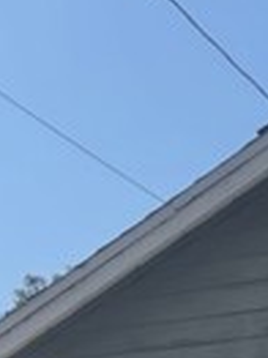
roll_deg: +2.7
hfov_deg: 12.6
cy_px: 708
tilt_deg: -7.1
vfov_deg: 14.2
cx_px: 211
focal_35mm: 117
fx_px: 1210
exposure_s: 1/5348
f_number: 1.78
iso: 80
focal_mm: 6.76
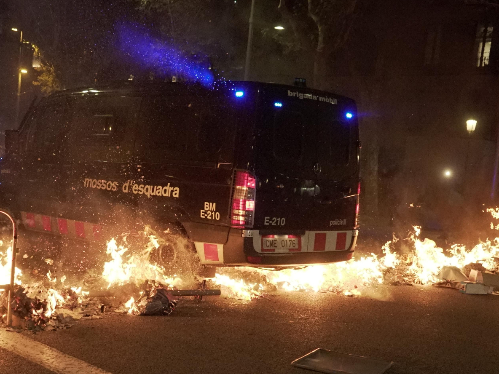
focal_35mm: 52
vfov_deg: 27.9
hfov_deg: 36.7
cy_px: 250
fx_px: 750
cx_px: 201
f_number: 4.5
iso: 16000
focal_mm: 32
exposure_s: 1/800
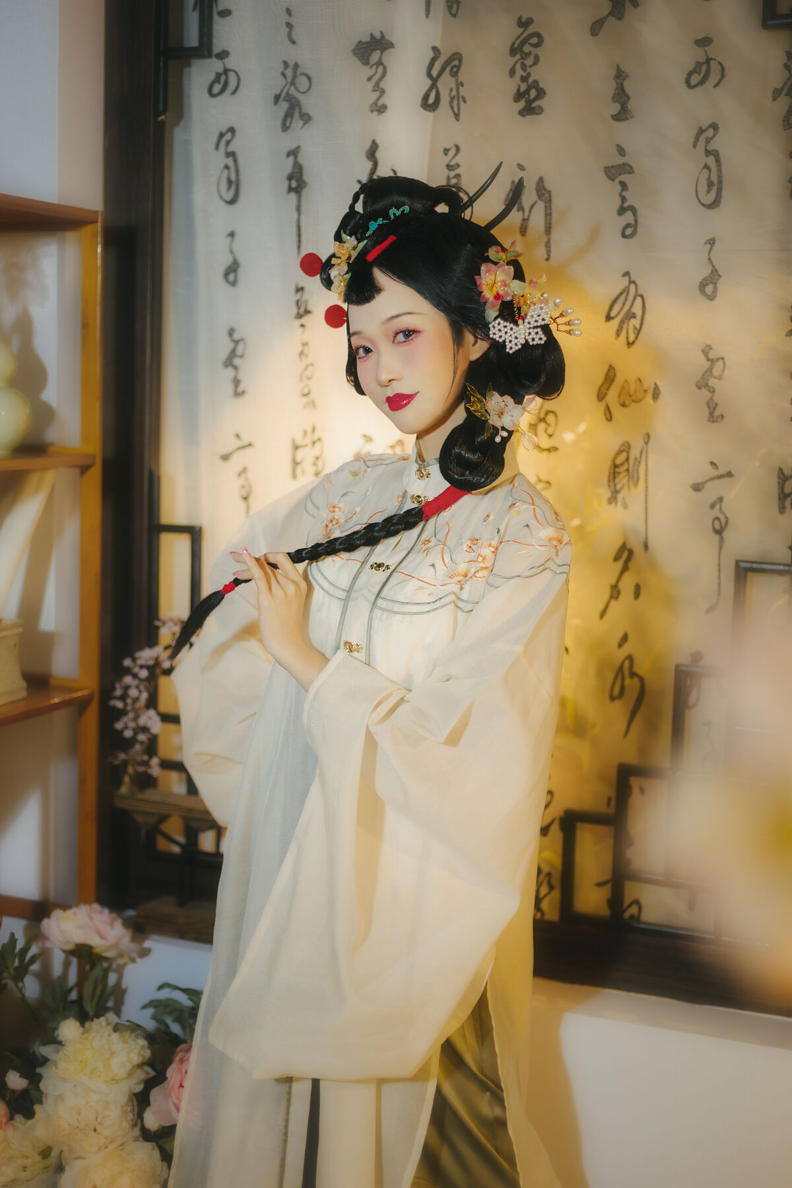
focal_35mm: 50
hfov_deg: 27.0
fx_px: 1650
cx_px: 396
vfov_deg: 39.6
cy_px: 594
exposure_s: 1/125
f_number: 1.8
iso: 100
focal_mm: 50
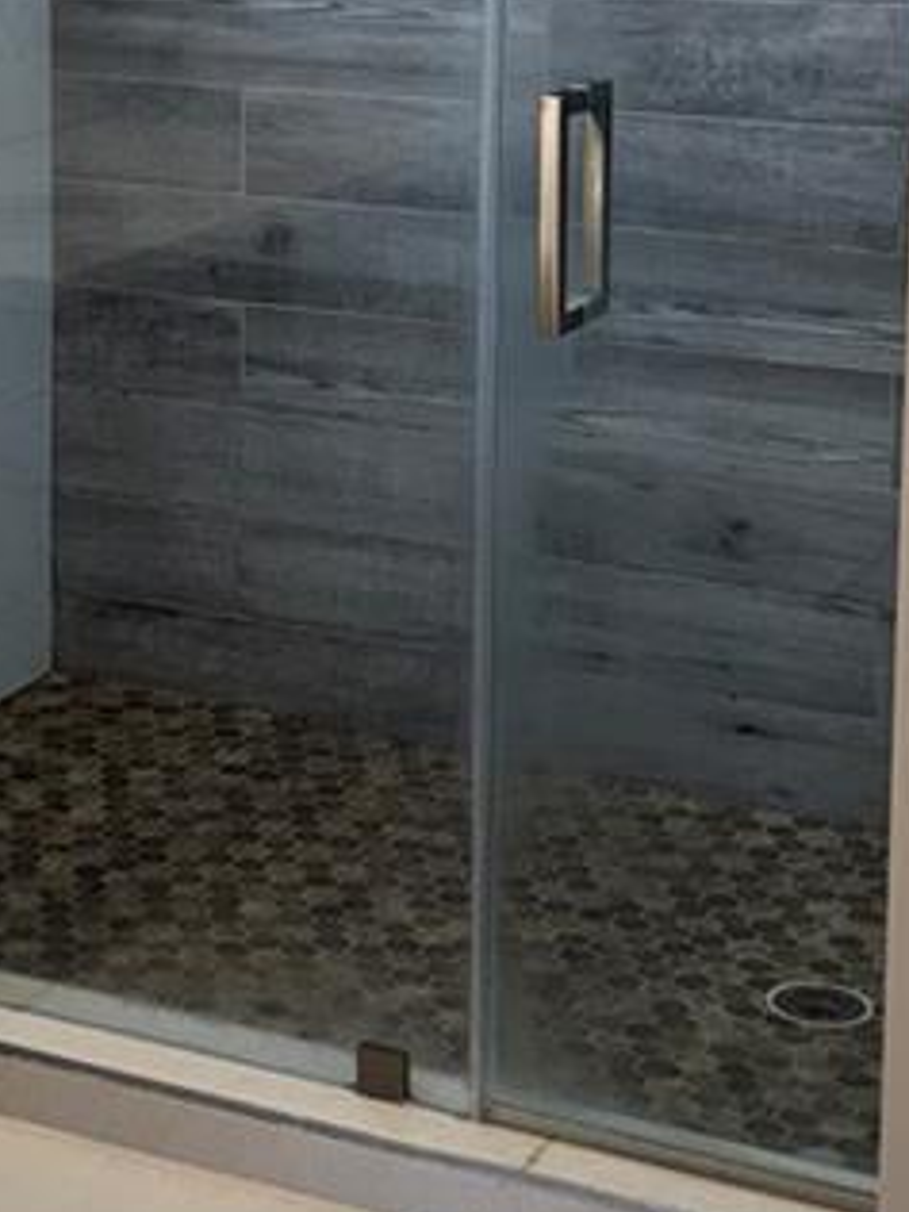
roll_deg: +1.1
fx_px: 3186
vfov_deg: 21.3
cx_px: 38
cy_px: 253
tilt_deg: -12.2
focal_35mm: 91
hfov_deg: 16.0
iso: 125
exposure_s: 1/120
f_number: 1.78
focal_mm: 6.76
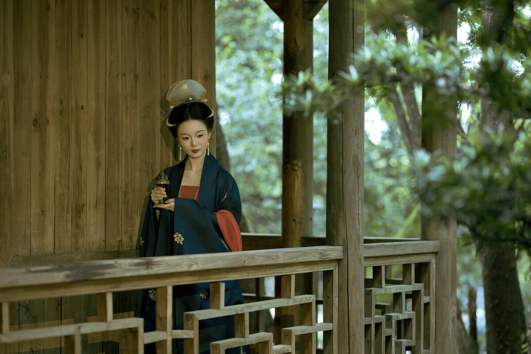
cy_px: 177
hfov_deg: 23.9
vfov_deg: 16.1
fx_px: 1254
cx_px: 266
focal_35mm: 85
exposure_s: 1/125
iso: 640
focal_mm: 85
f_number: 1.8
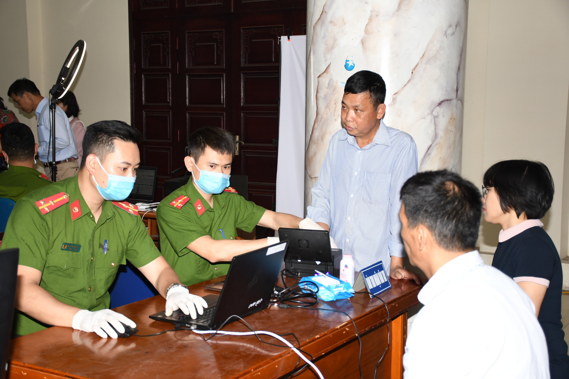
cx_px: 284
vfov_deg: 26.5
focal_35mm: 51
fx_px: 806
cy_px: 190
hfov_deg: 38.9
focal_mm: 34
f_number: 4.2
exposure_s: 1/200
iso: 500
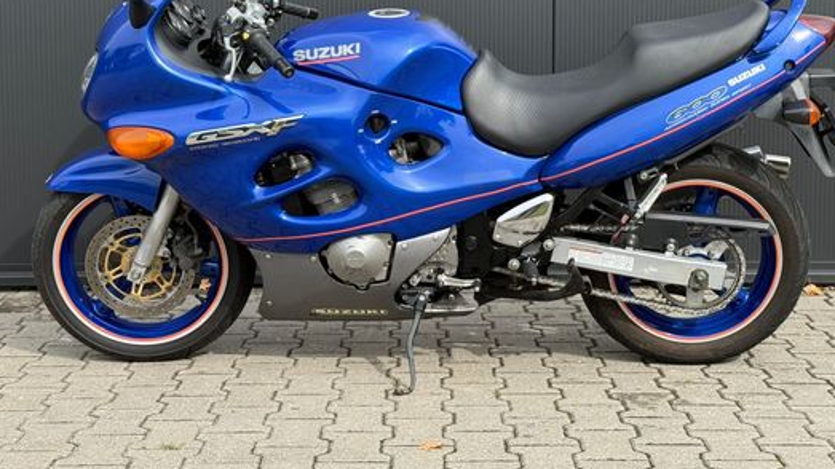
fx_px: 1417
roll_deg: -0.2
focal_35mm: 64
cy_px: 118
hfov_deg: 32.8
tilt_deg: -4.5
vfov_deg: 18.7
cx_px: 453
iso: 64
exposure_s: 1/1203
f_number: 1.78
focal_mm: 6.76
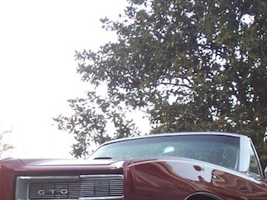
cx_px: 152
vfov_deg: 11.2
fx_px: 1018
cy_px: 152
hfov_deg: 14.9
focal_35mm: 132
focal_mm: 10.8
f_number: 4
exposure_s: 1/30
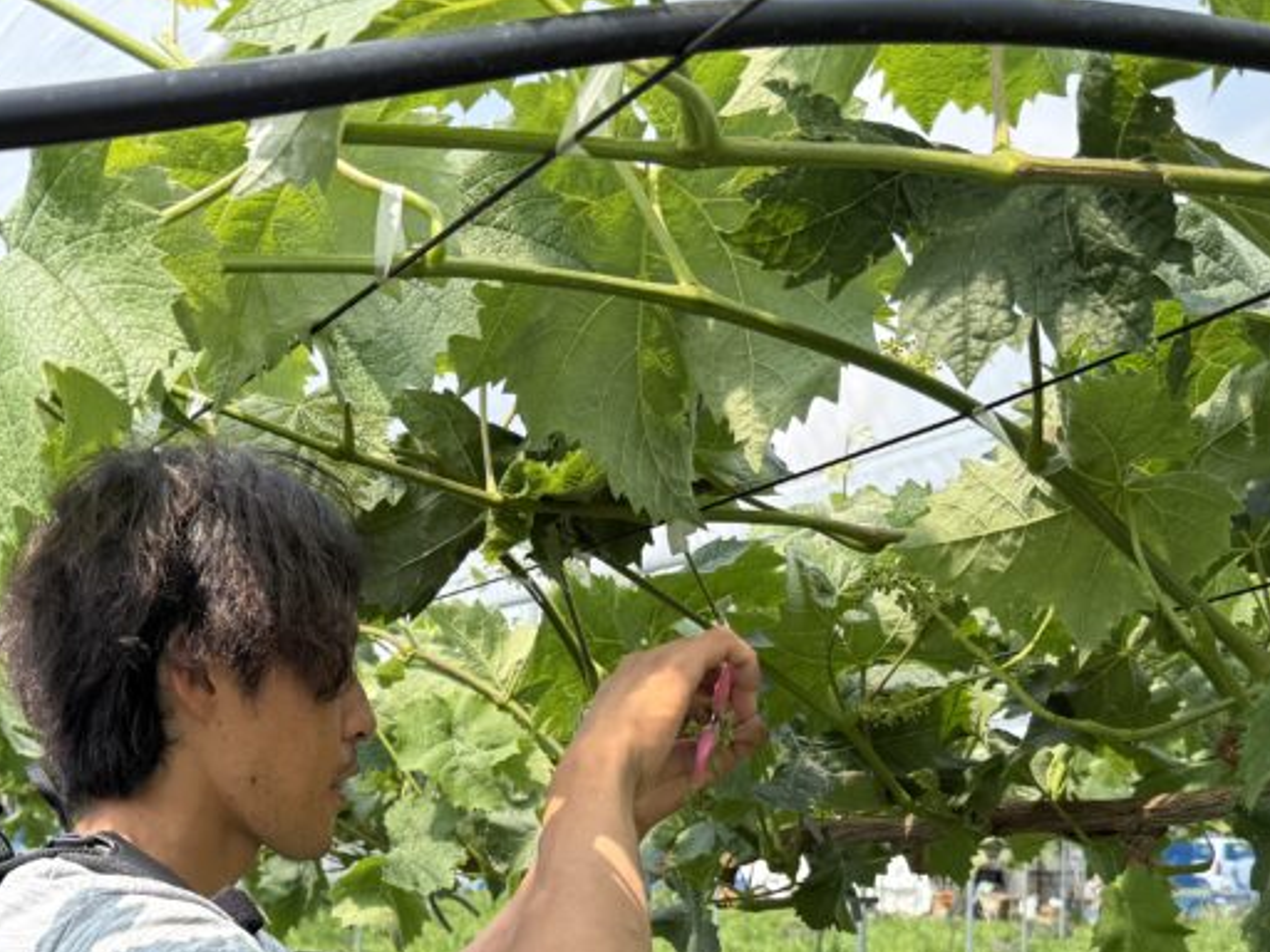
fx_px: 1761
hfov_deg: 39.4
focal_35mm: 48
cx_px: 476
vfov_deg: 29.1
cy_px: 850
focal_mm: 6.76
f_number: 1.78
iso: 100
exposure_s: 1/2232
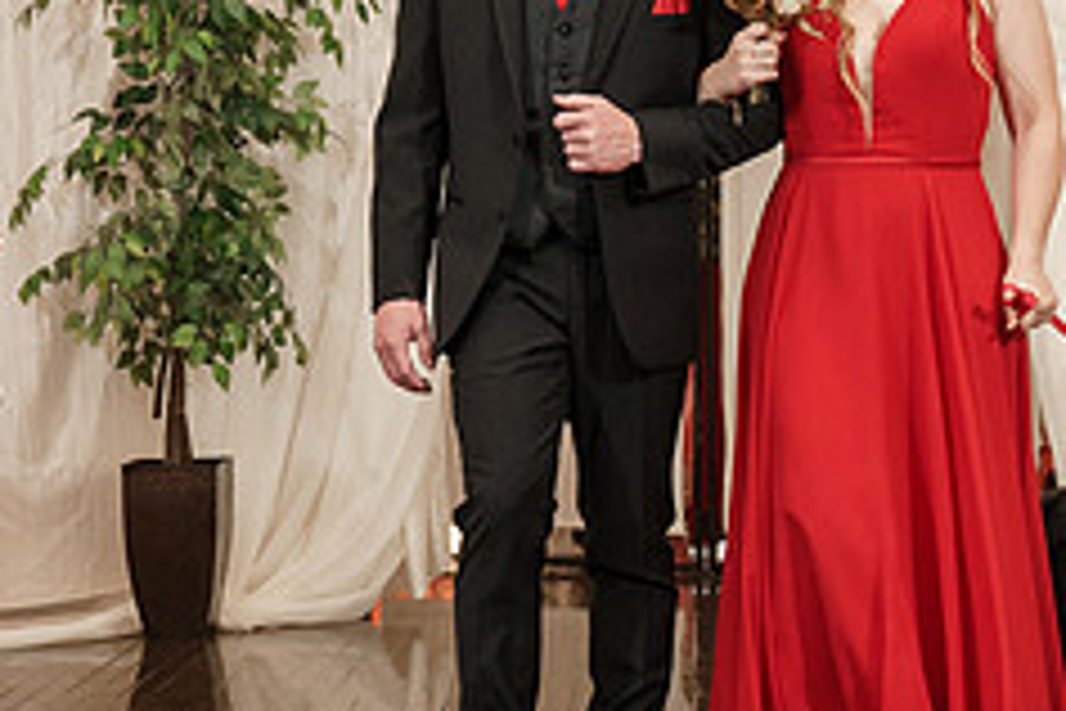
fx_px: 3257
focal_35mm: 110
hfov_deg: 18.5
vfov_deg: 12.4
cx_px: 798
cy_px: 249
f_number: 4
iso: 2000
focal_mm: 41
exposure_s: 1/160
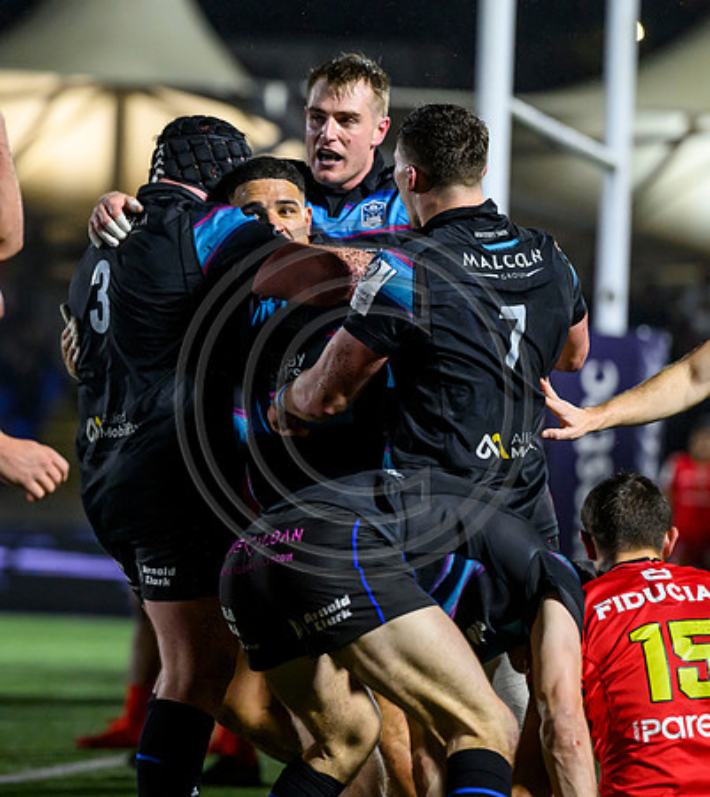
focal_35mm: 289
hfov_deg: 5.7
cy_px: 369
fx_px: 7134
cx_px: 308
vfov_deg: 6.4
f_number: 3.5
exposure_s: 1/1600
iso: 5000
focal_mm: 200
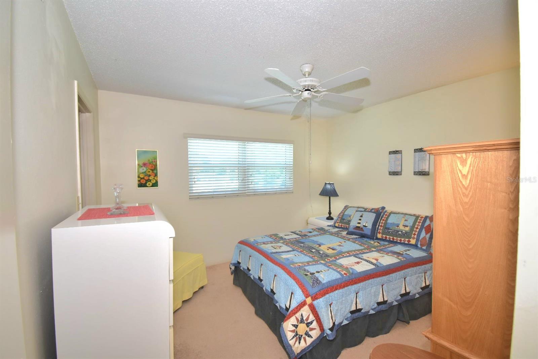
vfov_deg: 77.3
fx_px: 224
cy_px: 180
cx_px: 269
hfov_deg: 100.4
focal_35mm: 15
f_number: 4.5
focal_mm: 10
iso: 400
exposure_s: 1/80
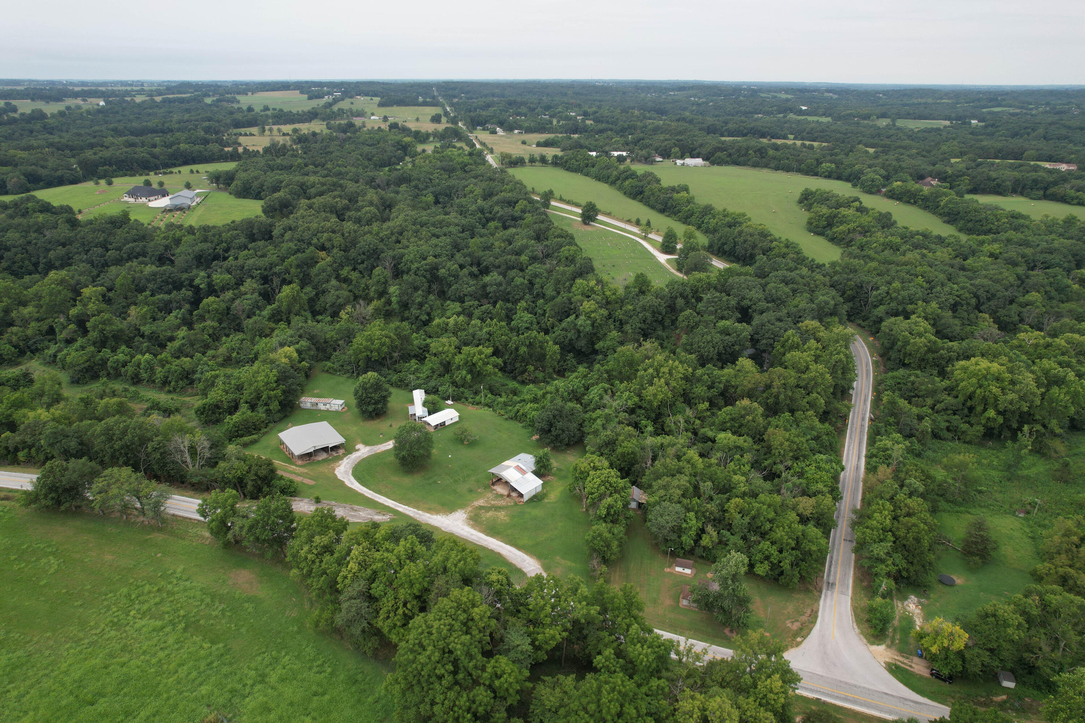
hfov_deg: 78.6
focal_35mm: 22
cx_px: 542
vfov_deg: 57.2
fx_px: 663
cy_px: 362
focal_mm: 8.38
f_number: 2.8
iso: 120
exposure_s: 1/640
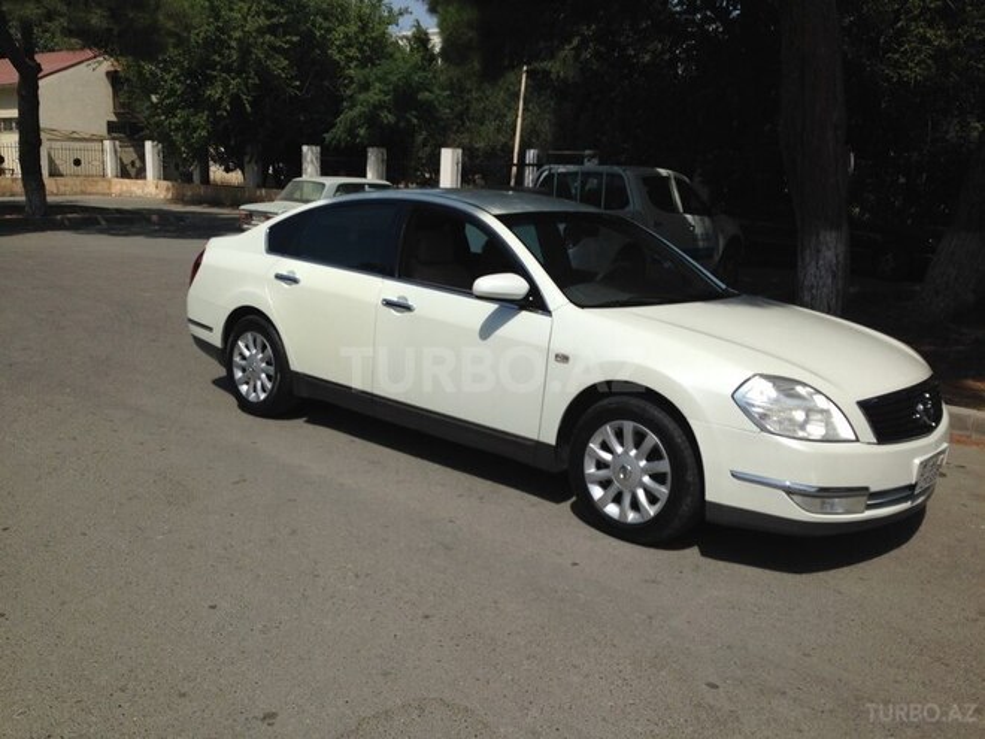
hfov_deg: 55.4
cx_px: 492
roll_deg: +1.9
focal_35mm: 33
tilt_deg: -12.6
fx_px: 939
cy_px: 370
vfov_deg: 42.9
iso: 50
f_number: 2.4
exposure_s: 1/3876
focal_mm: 4.12
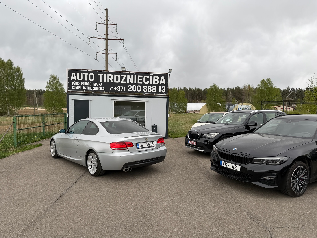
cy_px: 119
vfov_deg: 56.8
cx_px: 158
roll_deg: -0.5
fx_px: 220
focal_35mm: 24
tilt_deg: -3.2
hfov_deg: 71.6
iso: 80
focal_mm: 6.76
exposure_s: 1/494
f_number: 1.78
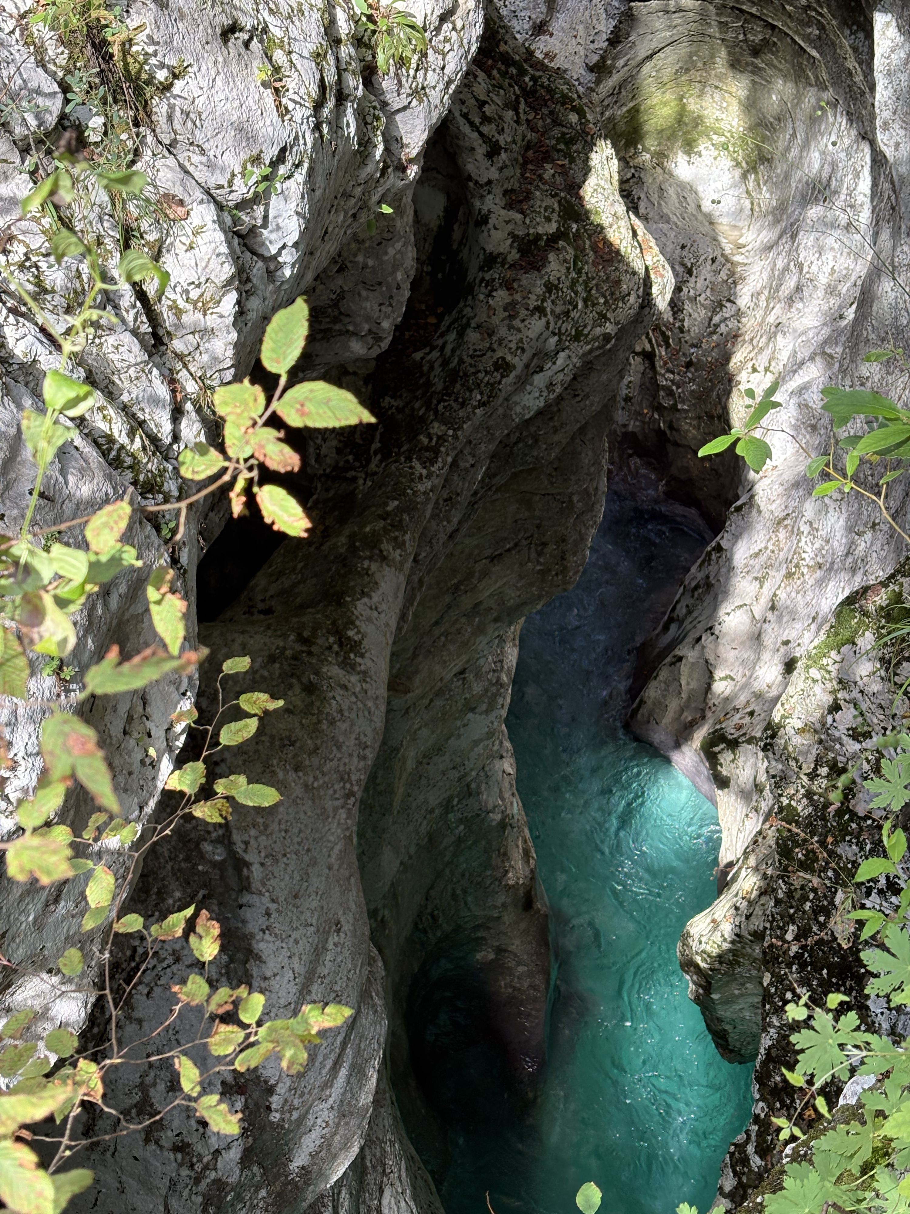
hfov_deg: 28.0
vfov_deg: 36.8
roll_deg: +3.7
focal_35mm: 52
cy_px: 607
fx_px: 1823
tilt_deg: -41.7
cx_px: 455
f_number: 1.6
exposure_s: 1/298
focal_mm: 5.96
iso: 40
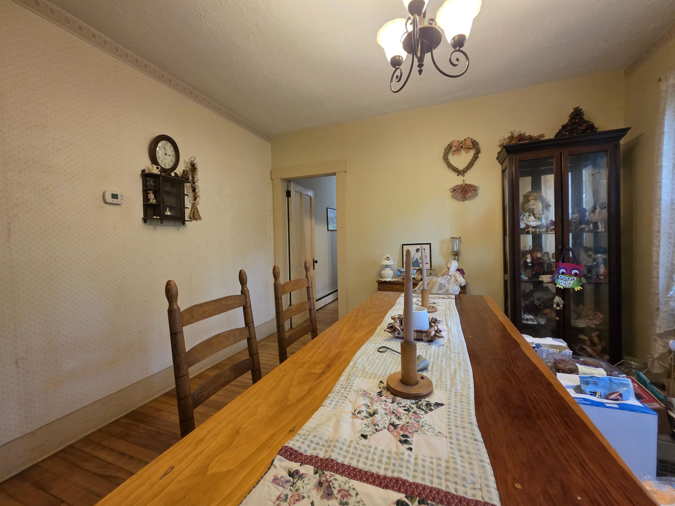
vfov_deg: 89.9
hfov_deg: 106.2
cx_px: 338
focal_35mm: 13
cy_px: 253
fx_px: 253
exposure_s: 1/60
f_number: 1.9
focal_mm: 2.2
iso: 400
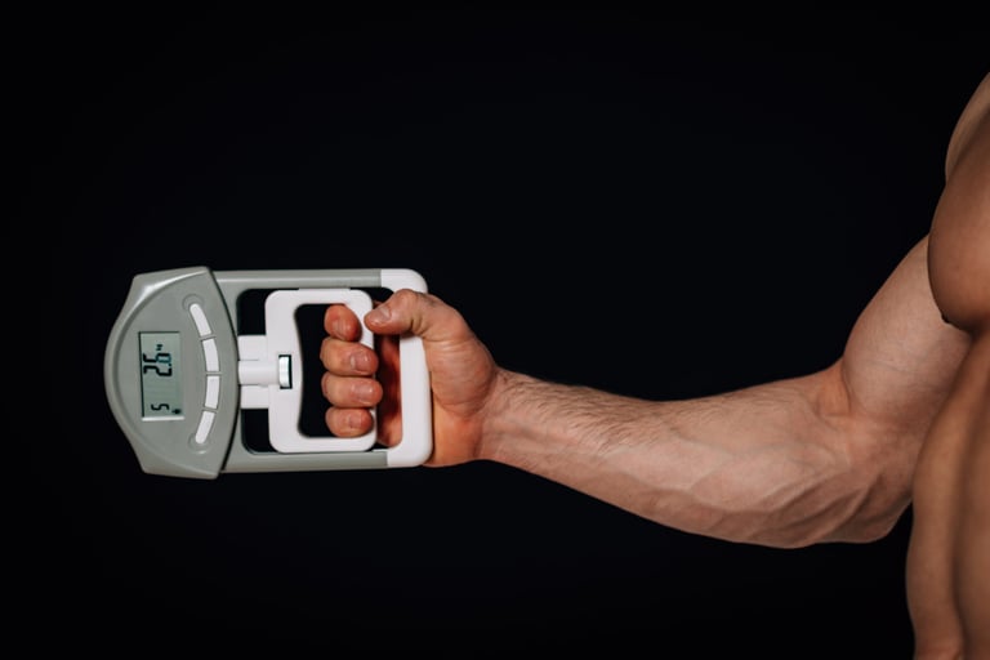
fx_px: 2337
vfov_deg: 16.1
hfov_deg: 23.9
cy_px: 330
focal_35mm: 85
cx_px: 495
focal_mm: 85
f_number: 2.5
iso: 100
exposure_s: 1/160
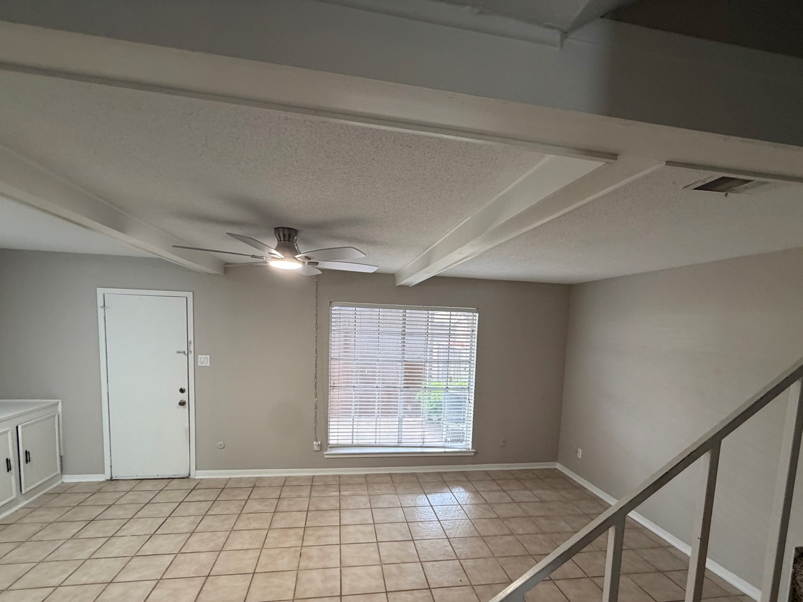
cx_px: 408
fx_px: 394
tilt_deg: -4.8
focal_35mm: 17
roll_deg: -1.3
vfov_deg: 73.8
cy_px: 365
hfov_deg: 91.0
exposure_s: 1/60
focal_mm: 2.22
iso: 250
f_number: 2.2
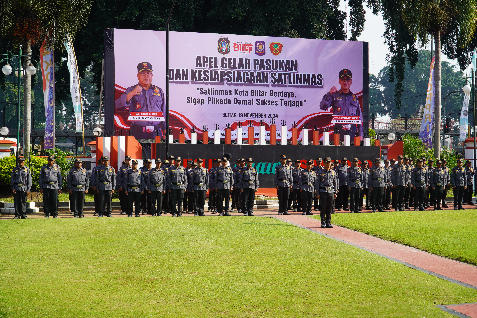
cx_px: 238
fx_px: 656
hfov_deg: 40.0
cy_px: 159
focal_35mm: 50
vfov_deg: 27.3
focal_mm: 33
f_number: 8
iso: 100
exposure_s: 1/125
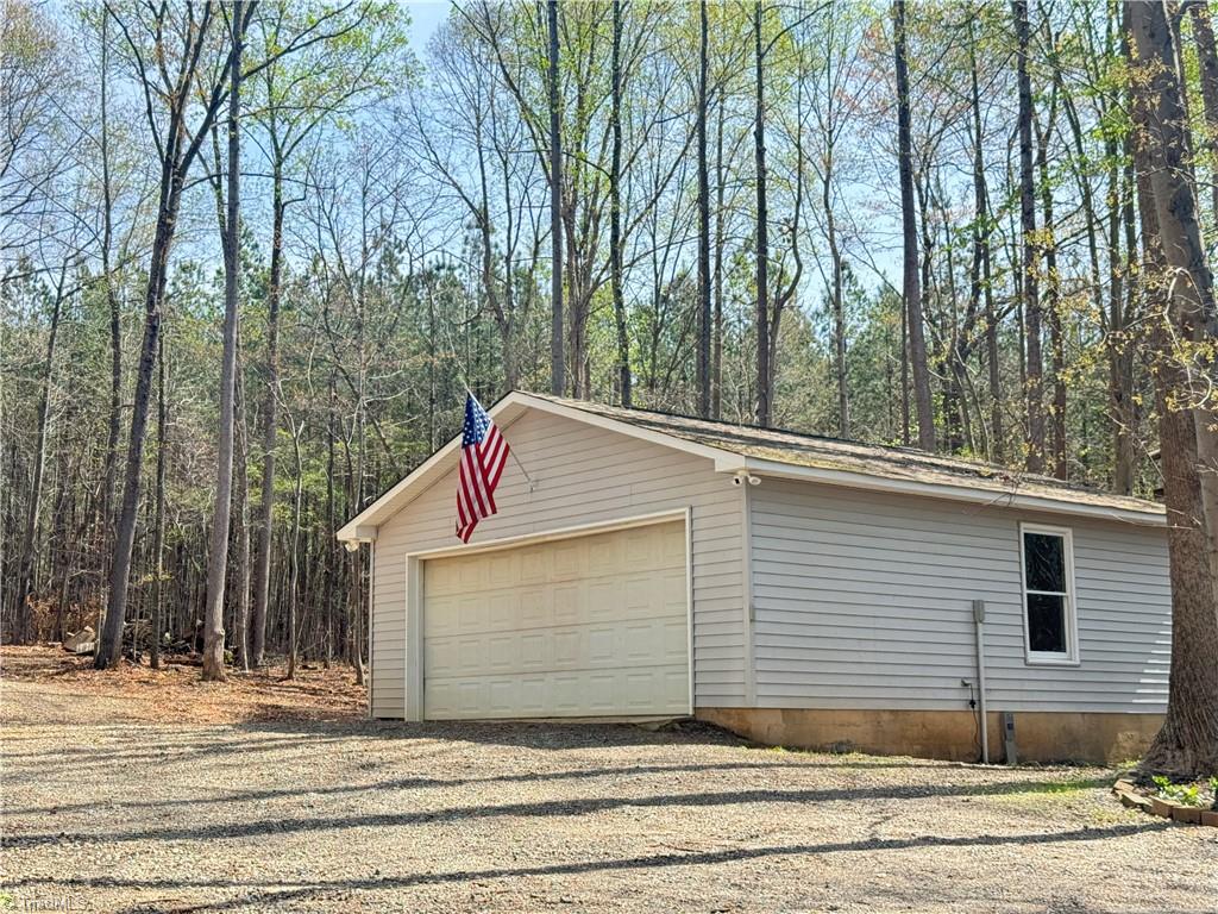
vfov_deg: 30.3
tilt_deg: +8.3
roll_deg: +0.8
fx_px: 1689
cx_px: 609
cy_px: 457
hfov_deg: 39.7
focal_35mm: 48
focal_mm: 6.76
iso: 64
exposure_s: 1/774
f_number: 1.78
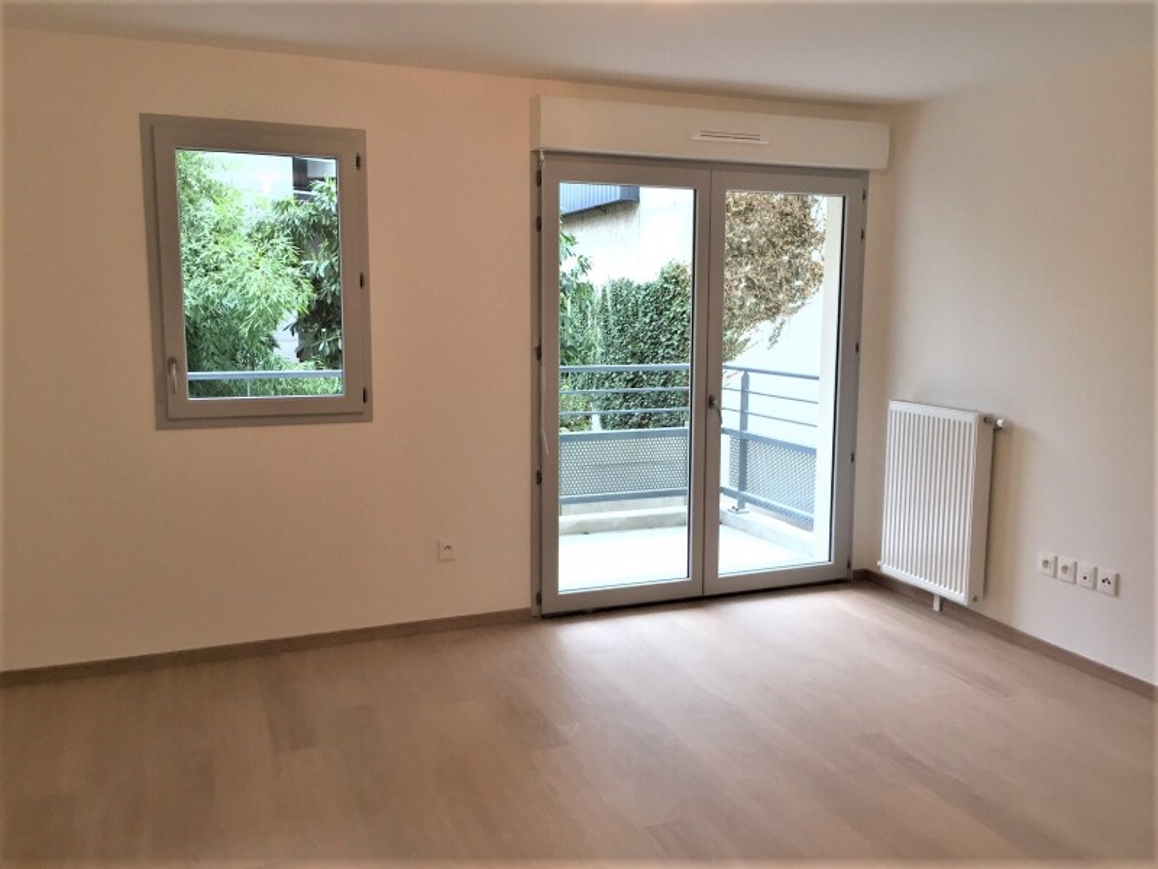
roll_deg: -0.4
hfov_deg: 61.7
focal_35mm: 29
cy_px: 434
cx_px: 579
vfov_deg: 48.2
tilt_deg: -7.1
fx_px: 970
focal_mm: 4.15
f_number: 2.2
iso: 32
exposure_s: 1/33
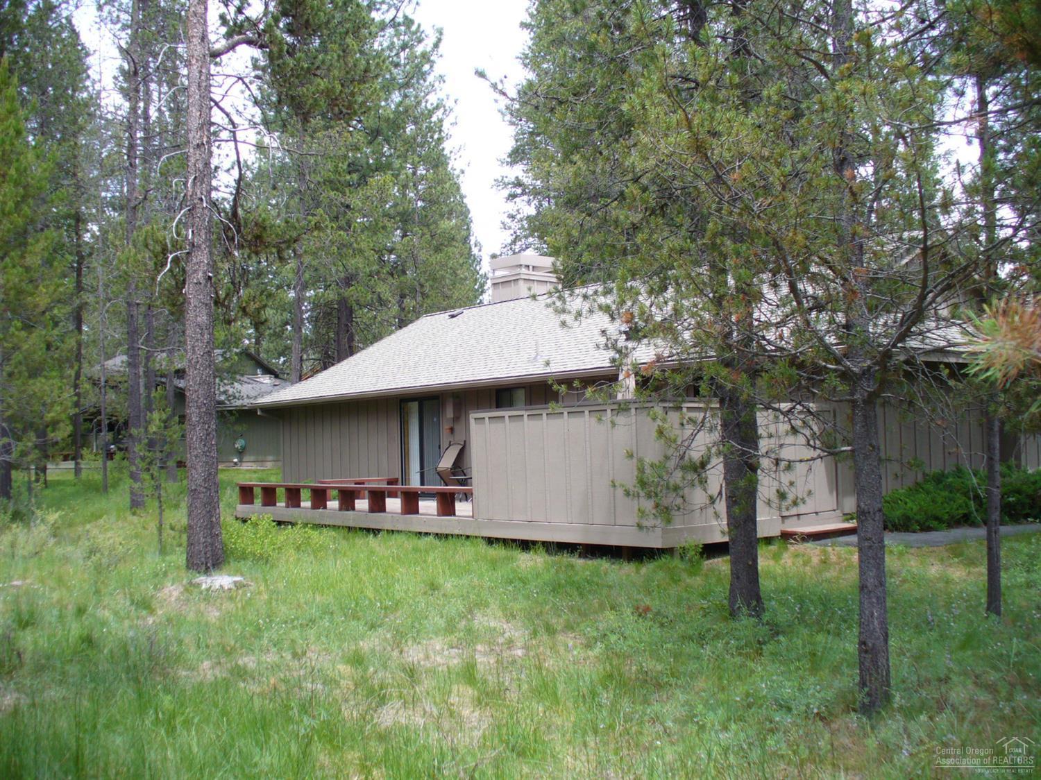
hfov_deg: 50.2
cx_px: 520
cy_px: 390
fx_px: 1112
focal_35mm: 37
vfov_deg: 38.6
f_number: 2.8
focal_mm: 6.1
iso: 80
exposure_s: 1/320
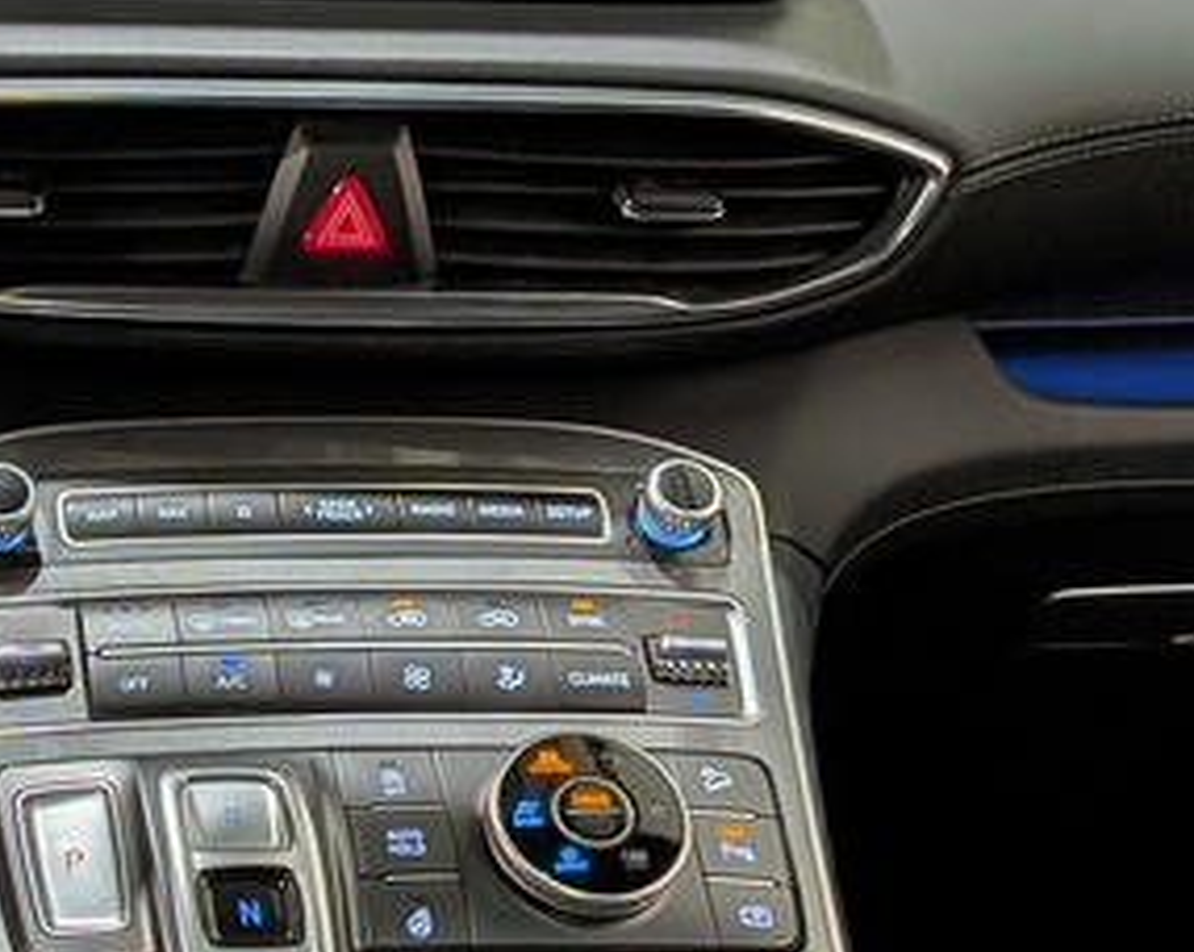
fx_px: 2964
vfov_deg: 18.1
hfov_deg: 21.8
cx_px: -42
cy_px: 760
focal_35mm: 84
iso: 27
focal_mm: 4.53
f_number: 1.7
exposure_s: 1/208
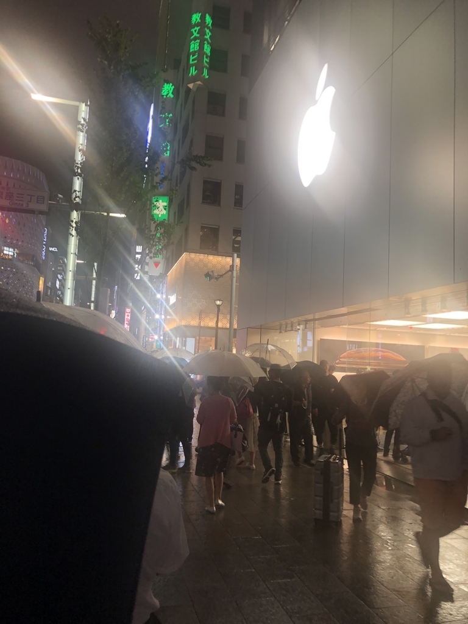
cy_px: 312
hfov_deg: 49.7
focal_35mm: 28
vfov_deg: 63.4
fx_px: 505
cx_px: 234
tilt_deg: +6.7
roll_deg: -4.3
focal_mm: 3.99
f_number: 1.8
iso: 64
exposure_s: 1/33
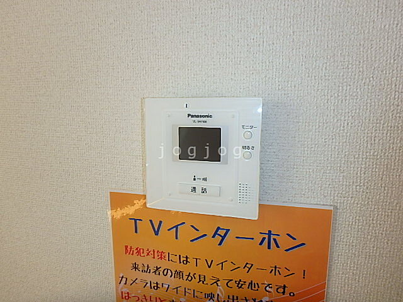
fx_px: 244
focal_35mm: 21
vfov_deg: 63.4
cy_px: 151
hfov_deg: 79.0
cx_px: 202
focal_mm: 3.7
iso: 160
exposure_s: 1/60
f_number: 3.5
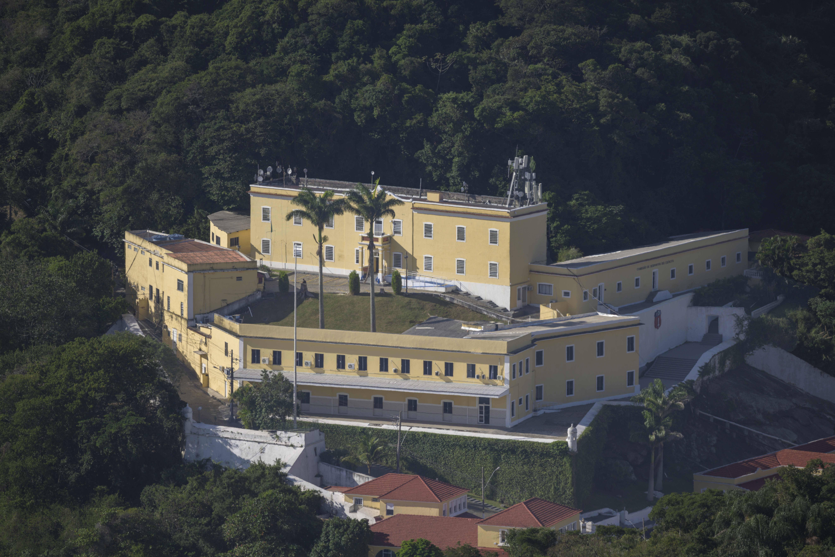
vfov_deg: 3.4
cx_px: 418
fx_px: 9277
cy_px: 278
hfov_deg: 5.2
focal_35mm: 400
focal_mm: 400
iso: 100
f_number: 5.6
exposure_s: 1/500
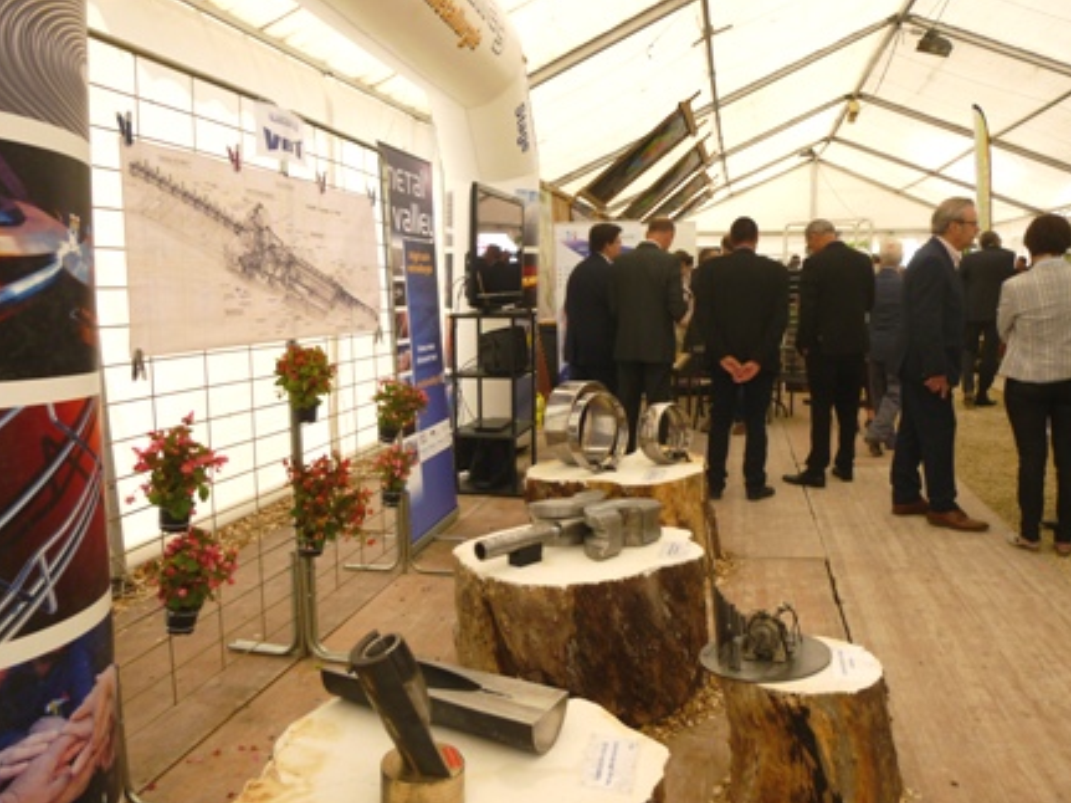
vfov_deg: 53.0
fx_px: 804
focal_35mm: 26
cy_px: 405
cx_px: 522
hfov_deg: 67.3
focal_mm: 4.5
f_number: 3.1
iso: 100
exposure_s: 1/250
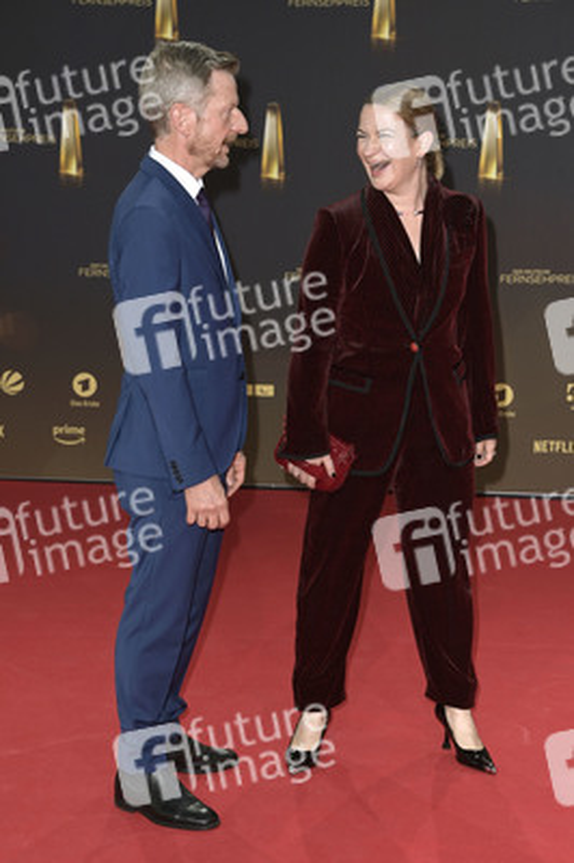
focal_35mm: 78
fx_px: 1869
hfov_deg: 17.5
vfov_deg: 26.0
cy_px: 432
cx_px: 287
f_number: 6.3
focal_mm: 78
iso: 800
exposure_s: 1/250
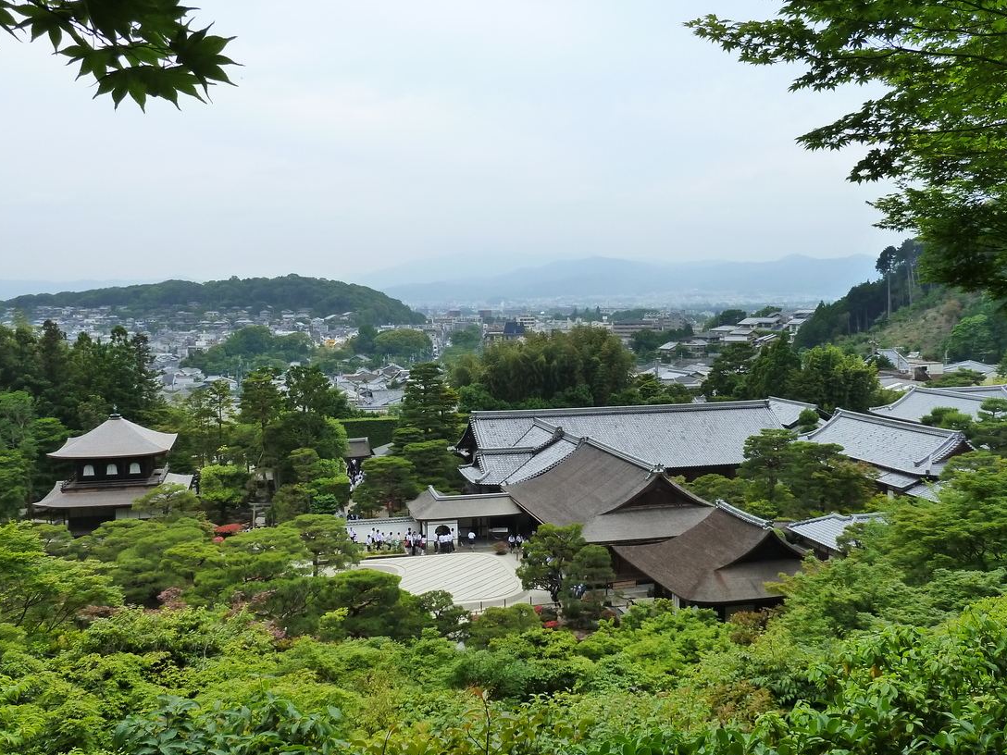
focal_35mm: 32
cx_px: 505
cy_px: 386
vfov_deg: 44.2
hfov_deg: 56.8
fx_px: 931
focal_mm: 4.7
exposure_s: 1/250
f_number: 4
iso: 200
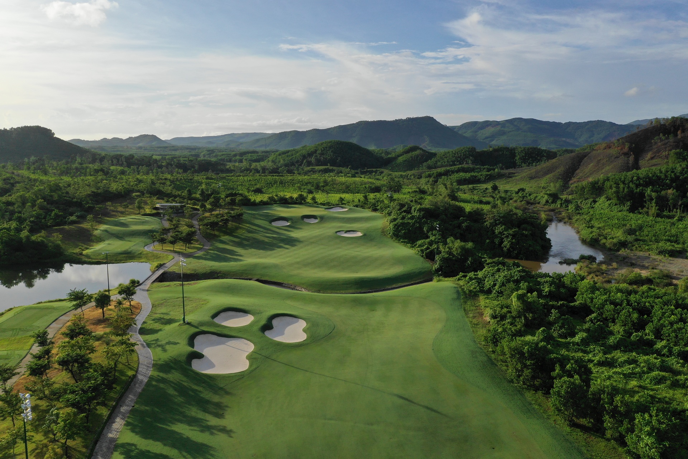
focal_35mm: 28
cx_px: 344
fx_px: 535
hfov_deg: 65.5
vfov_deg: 46.4
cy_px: 230
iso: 100
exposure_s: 1/640
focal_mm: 10.26
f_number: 6.3
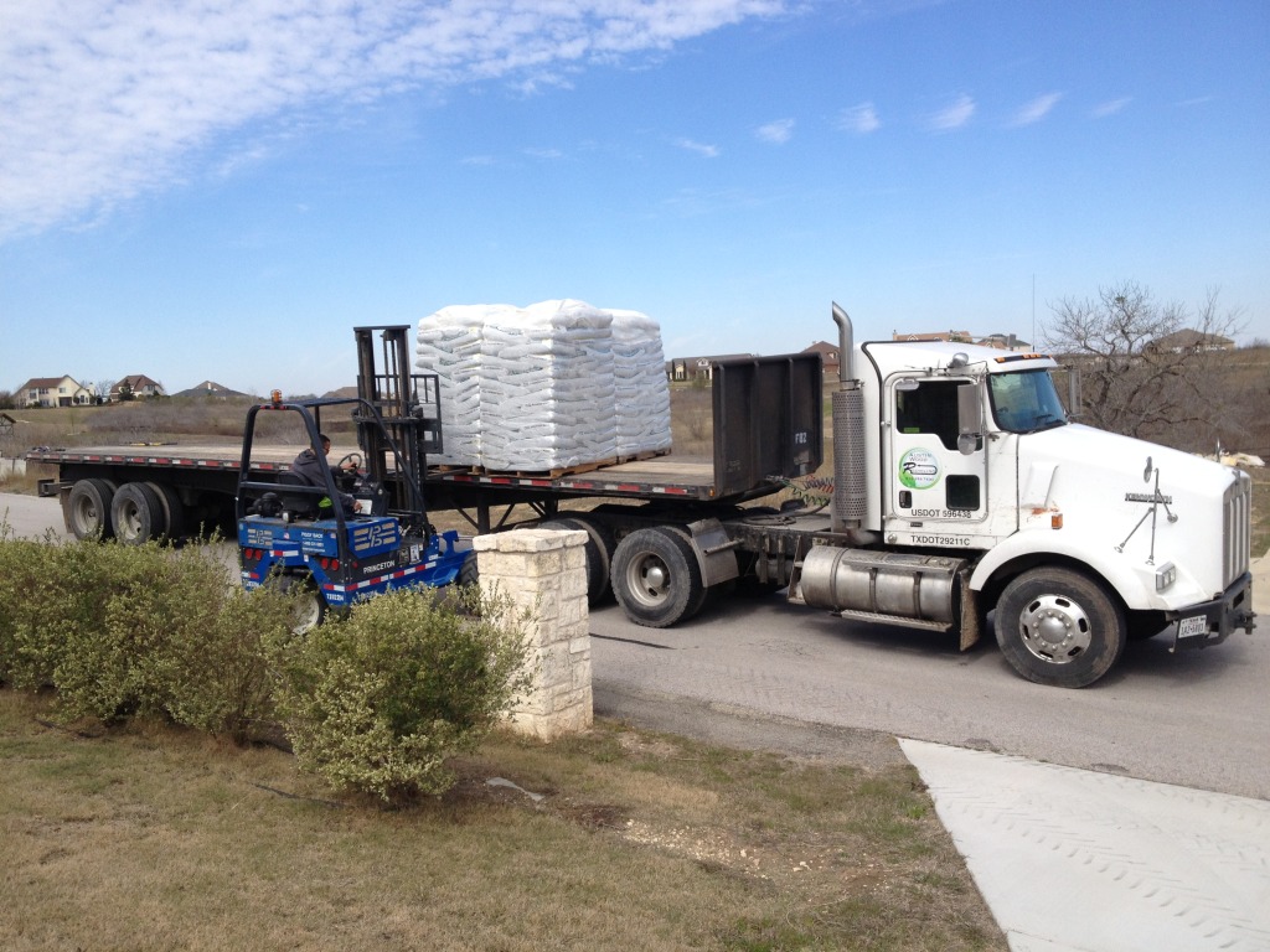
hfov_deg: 52.6
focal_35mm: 35
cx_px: 635
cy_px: 476
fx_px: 1284
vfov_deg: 40.7
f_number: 2.4
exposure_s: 1/1453
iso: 50
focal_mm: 4.28
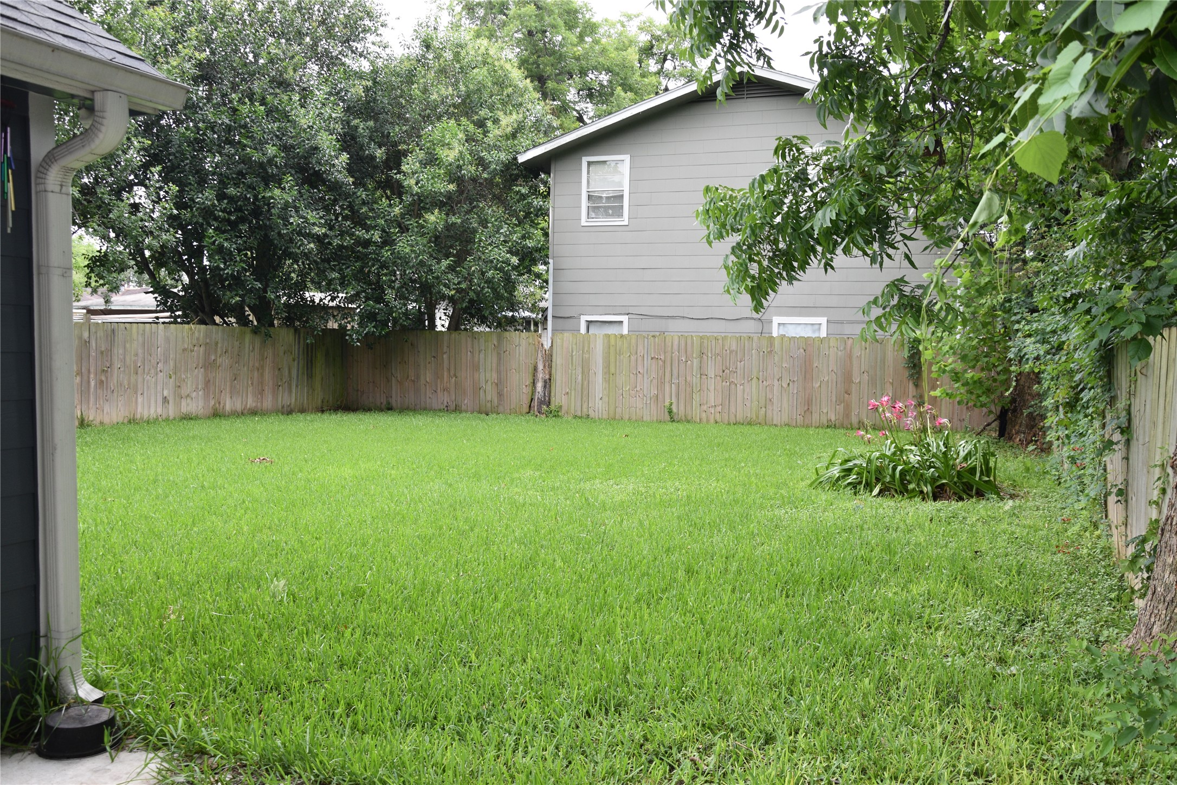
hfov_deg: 59.5
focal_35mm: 32
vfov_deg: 41.7
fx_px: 1030
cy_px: 392
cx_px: 588
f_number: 7.1
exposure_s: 1/200
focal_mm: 21
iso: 400
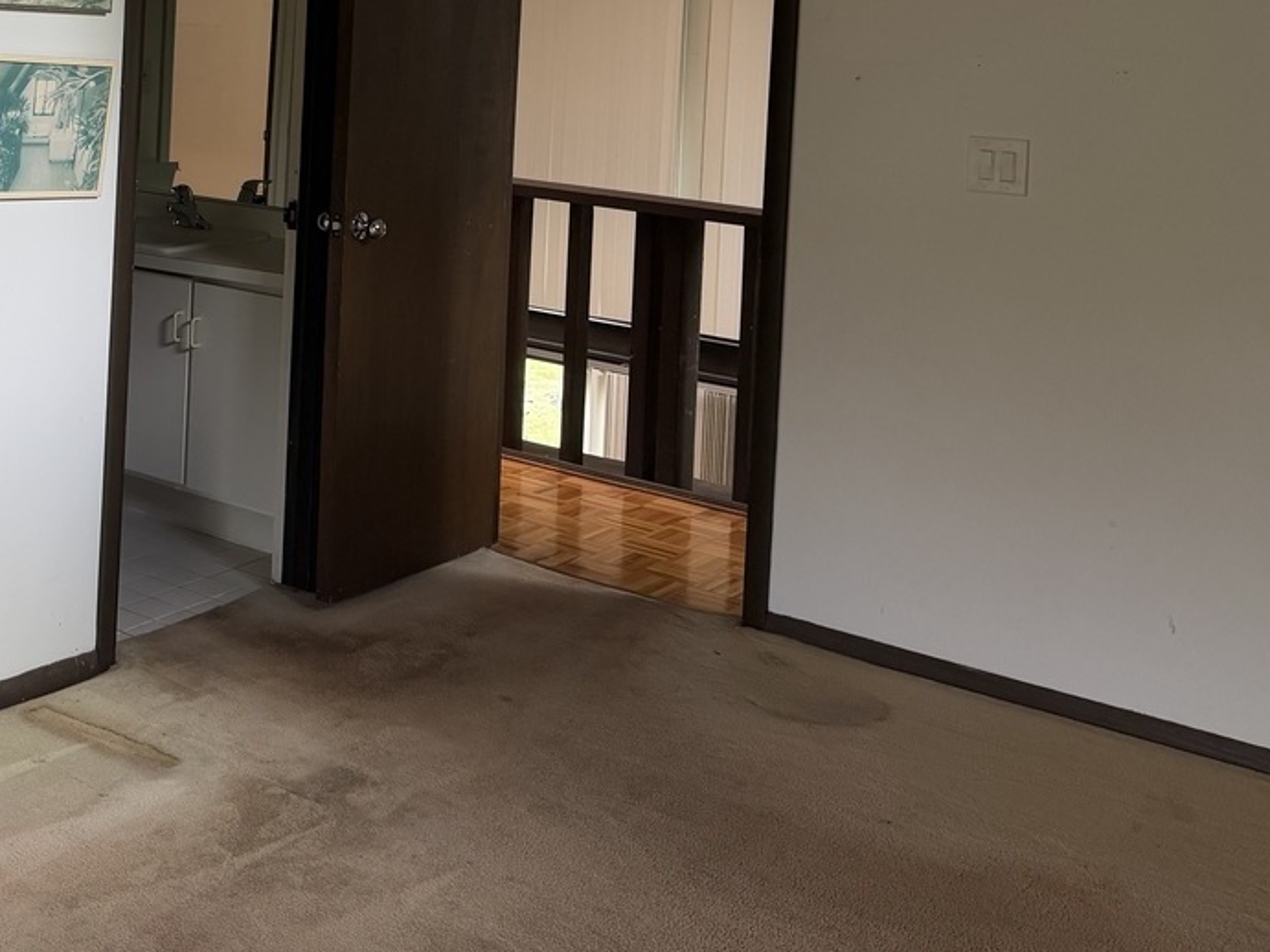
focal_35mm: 50
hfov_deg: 35.9
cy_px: 35
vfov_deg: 27.7
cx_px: 125
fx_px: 1834
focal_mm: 6.76
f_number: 1.78
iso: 125
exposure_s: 1/121
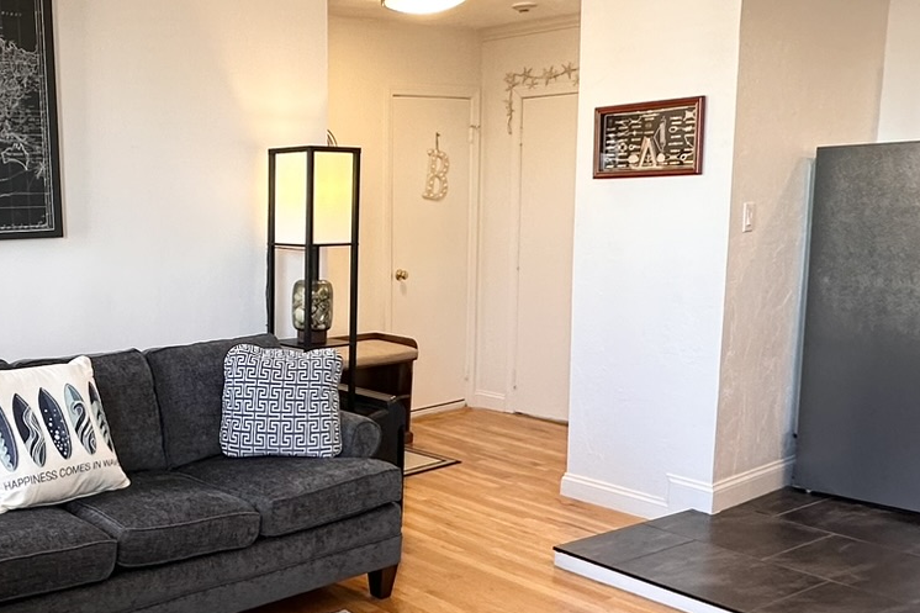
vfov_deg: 33.3
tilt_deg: -10.2
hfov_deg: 46.6
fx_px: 1022
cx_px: 220
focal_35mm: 40
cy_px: 375
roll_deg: +1.0
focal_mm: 2.22
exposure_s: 1/63
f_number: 2.2
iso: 125
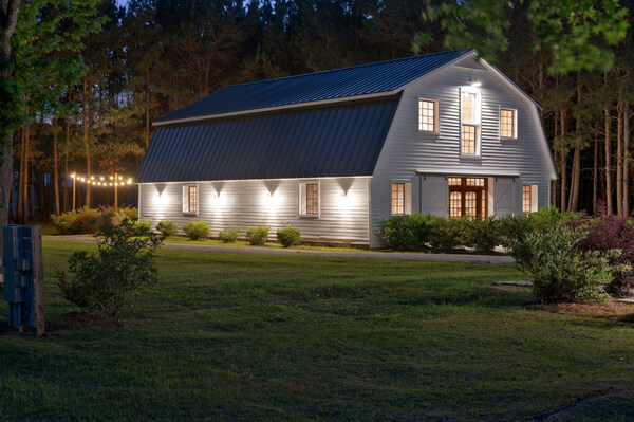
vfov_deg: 26.9
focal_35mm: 50
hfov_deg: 39.6
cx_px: 317
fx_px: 880
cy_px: 211
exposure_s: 20
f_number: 8
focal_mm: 50
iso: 320
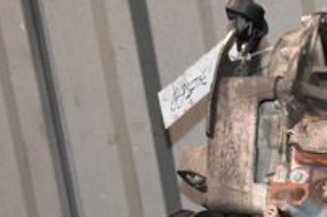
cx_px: 416
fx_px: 1461
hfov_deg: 12.4
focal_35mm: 161
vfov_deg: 8.4
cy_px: 304
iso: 1600
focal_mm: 34
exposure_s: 1/60
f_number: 5.6
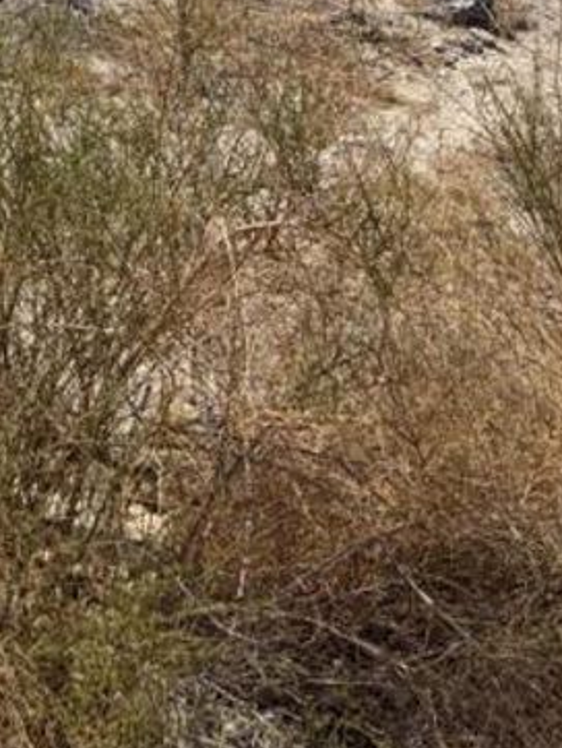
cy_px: -640
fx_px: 2119
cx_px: -446
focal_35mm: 98
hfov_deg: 13.6
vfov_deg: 16.4
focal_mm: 5.96
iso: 50
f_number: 1.6
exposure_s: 1/6711
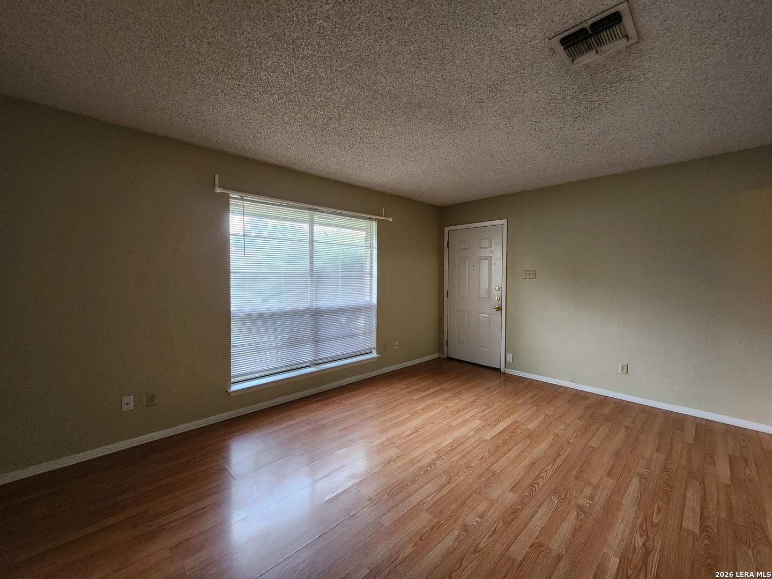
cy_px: 290
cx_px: 386
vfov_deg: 89.9
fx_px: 290
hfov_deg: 106.2
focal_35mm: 13
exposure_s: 1/30
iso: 400
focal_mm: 2.2
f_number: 2.2
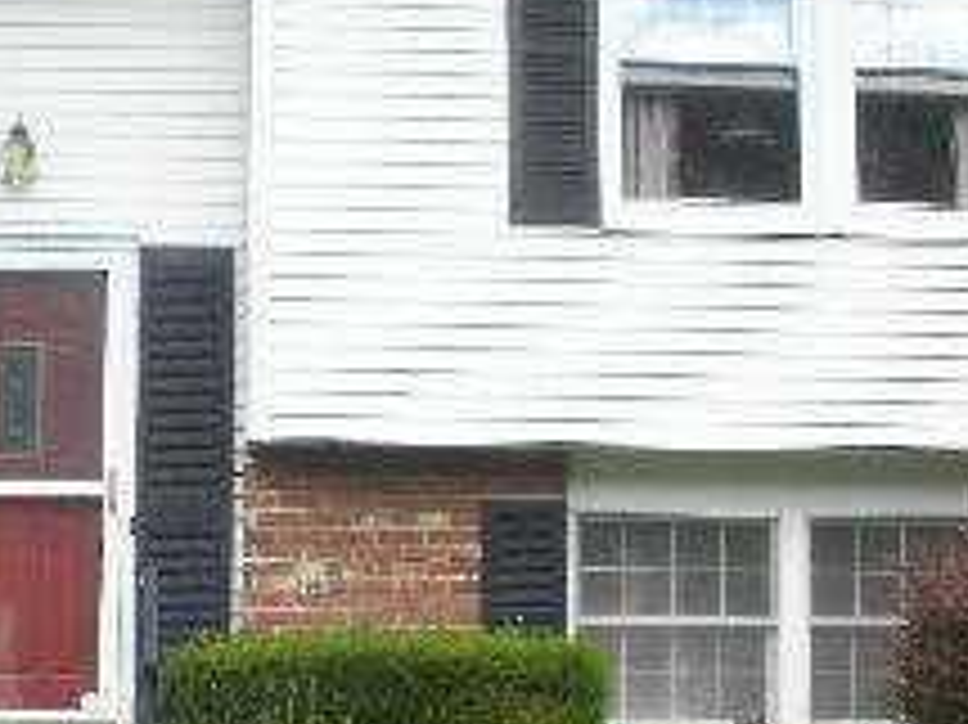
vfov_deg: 13.8
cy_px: 436
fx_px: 2990
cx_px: 275
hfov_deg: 18.3
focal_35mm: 107
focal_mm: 6.3
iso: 100
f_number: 5.6
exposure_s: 1/160
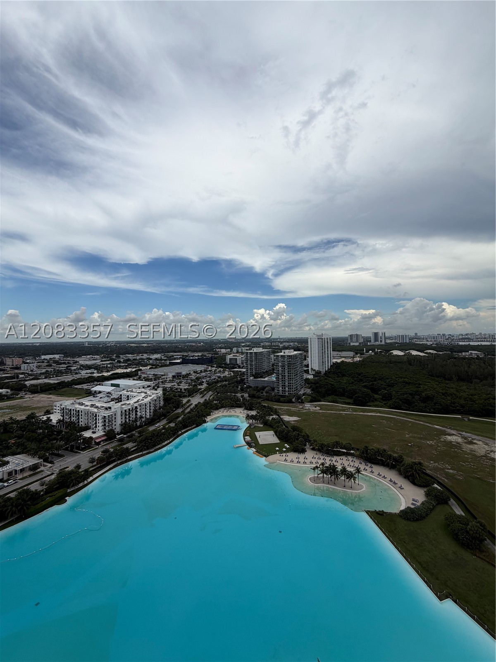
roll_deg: +1.0
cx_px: 248
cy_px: 331
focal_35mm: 14
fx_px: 267
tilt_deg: +1.8
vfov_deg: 102.1
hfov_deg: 85.7
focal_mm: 2.22
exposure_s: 1/1497
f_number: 2.2
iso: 20
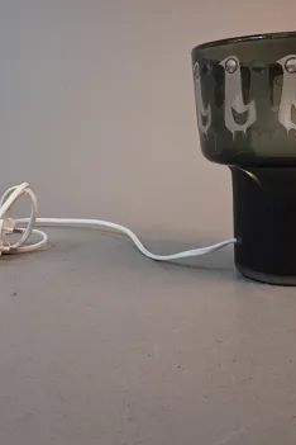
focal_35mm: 48
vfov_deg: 40.8
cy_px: 166
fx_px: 592
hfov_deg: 28.1
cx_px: 143
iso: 250
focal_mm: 4
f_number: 1.8
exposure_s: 1/50
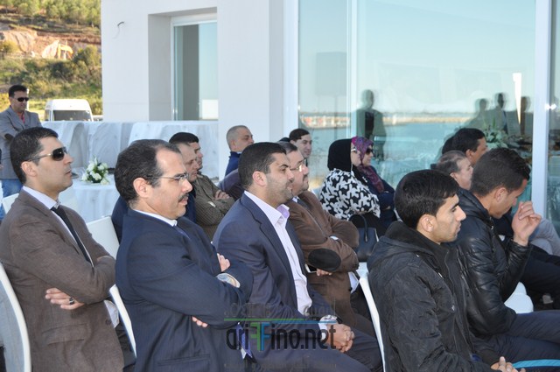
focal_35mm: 57
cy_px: 186
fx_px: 886
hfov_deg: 35.1
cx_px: 280
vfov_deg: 23.7
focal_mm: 38
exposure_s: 1/200
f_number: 5
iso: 200
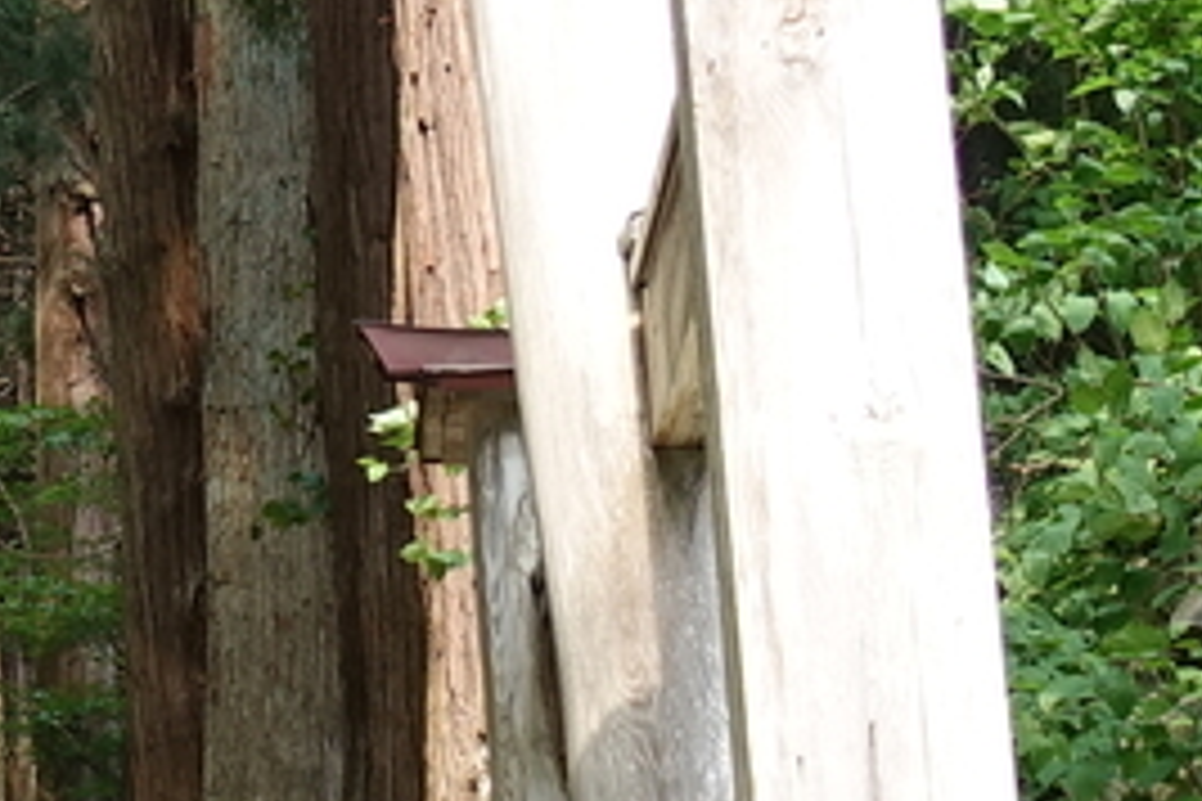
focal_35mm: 202
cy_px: -47
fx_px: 6744
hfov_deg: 9.8
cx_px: -783
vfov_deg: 6.8
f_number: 2.8
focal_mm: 9.91
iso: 125
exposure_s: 1/60
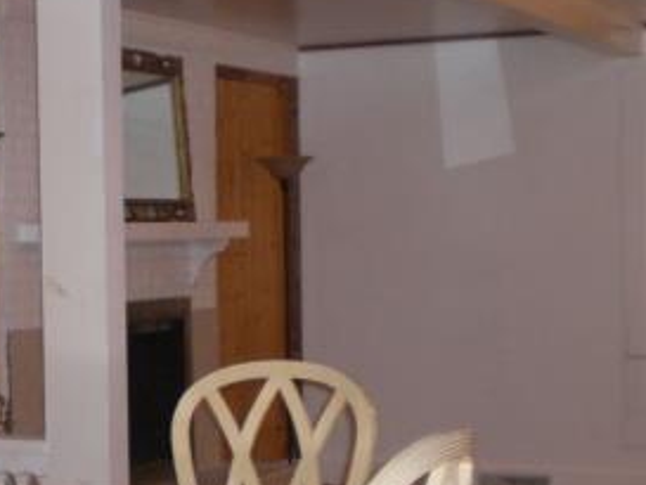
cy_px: 270
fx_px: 1662
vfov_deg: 16.6
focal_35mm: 89
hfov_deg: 21.8
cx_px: 156
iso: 200
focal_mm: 6.3
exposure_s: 1/60
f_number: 3.1
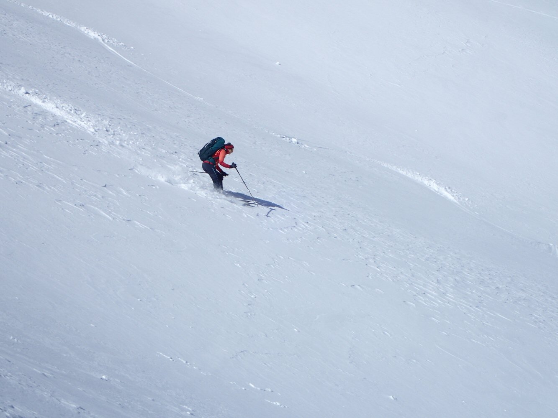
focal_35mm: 100
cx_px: 279
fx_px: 1612
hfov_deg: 19.6
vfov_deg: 14.8
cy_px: 209
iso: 100
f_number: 6.3
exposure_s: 1/800
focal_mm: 18
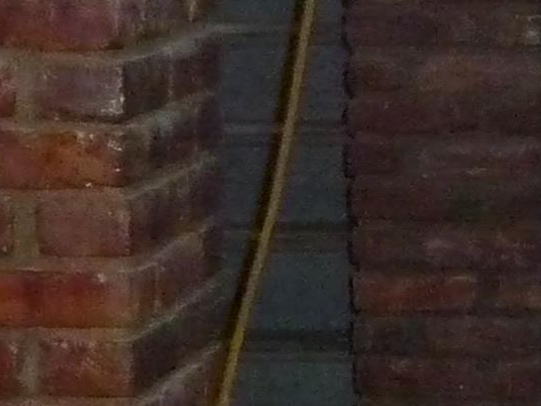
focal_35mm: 258
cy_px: 499
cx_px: 1313
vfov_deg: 5.7
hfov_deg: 7.2
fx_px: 4032
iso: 1000
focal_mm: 7.6
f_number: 4.1
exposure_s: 1/30
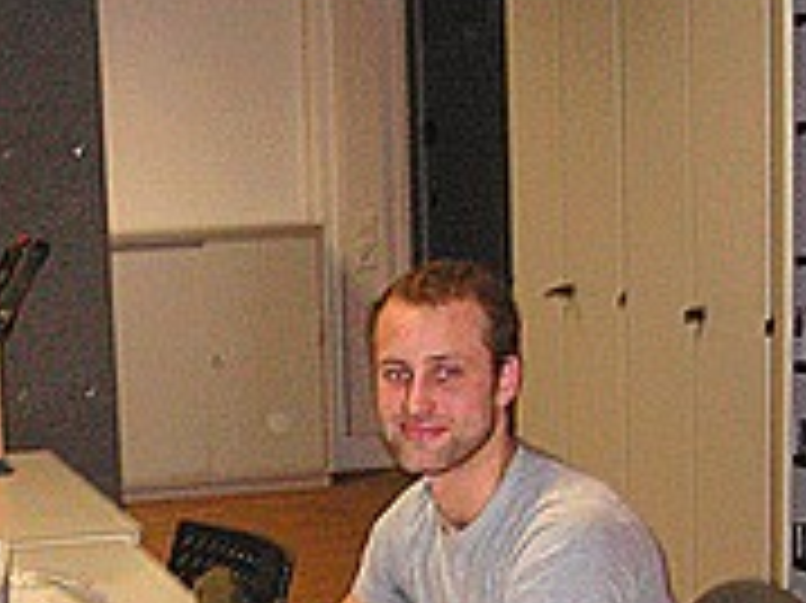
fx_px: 2211
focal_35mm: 95
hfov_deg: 20.3
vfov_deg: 15.3
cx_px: 90
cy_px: 578
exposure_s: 1/45
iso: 160
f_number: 2.8
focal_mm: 6.1
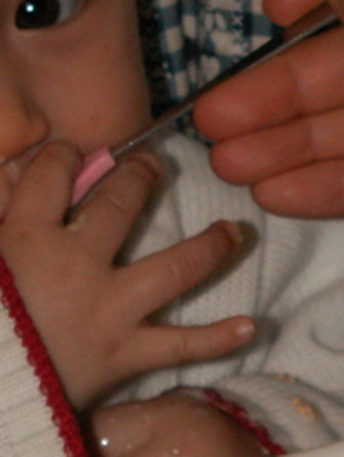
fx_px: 5767
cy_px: 90
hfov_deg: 3.4
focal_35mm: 436
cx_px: -80
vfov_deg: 4.5
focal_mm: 20.85
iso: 160
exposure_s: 1/40
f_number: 4
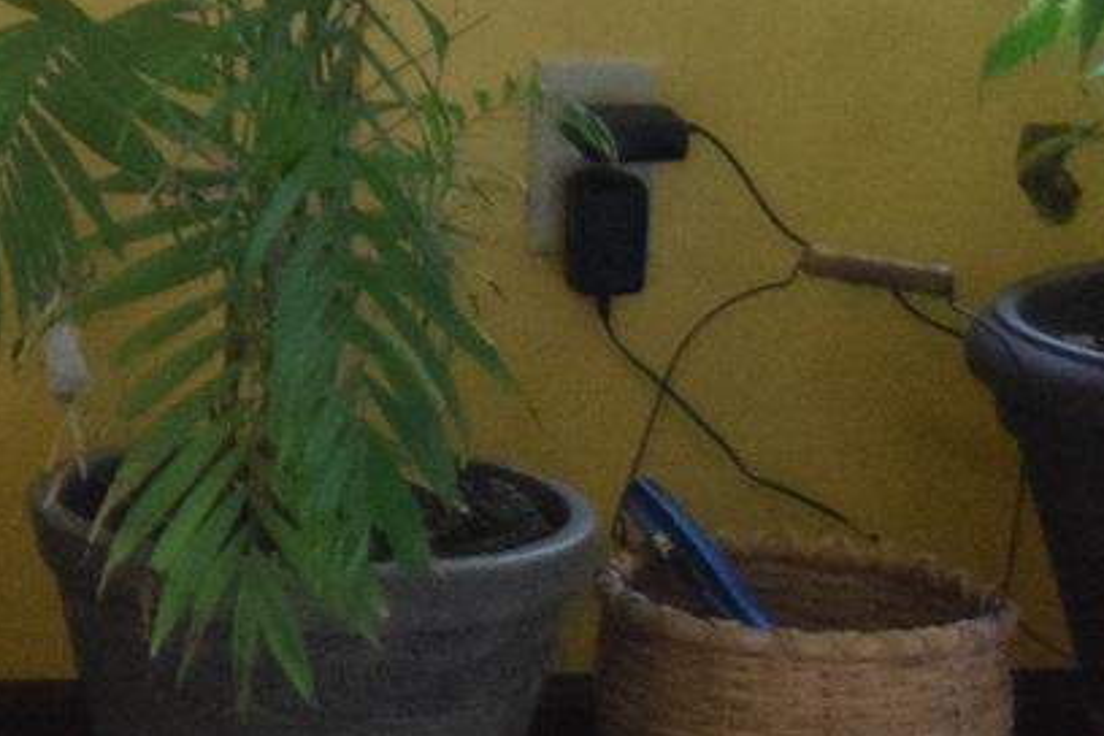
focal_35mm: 248
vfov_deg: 5.4
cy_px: -1012
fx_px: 7605
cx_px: -1440
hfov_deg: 7.8
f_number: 4.2
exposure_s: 1/60
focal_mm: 30
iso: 2500
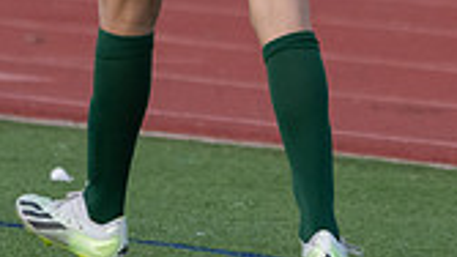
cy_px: -265
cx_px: 413
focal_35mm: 1574
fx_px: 19076
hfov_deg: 1.4
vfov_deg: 0.8
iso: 2000
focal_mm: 400
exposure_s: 1/1250
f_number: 5.6
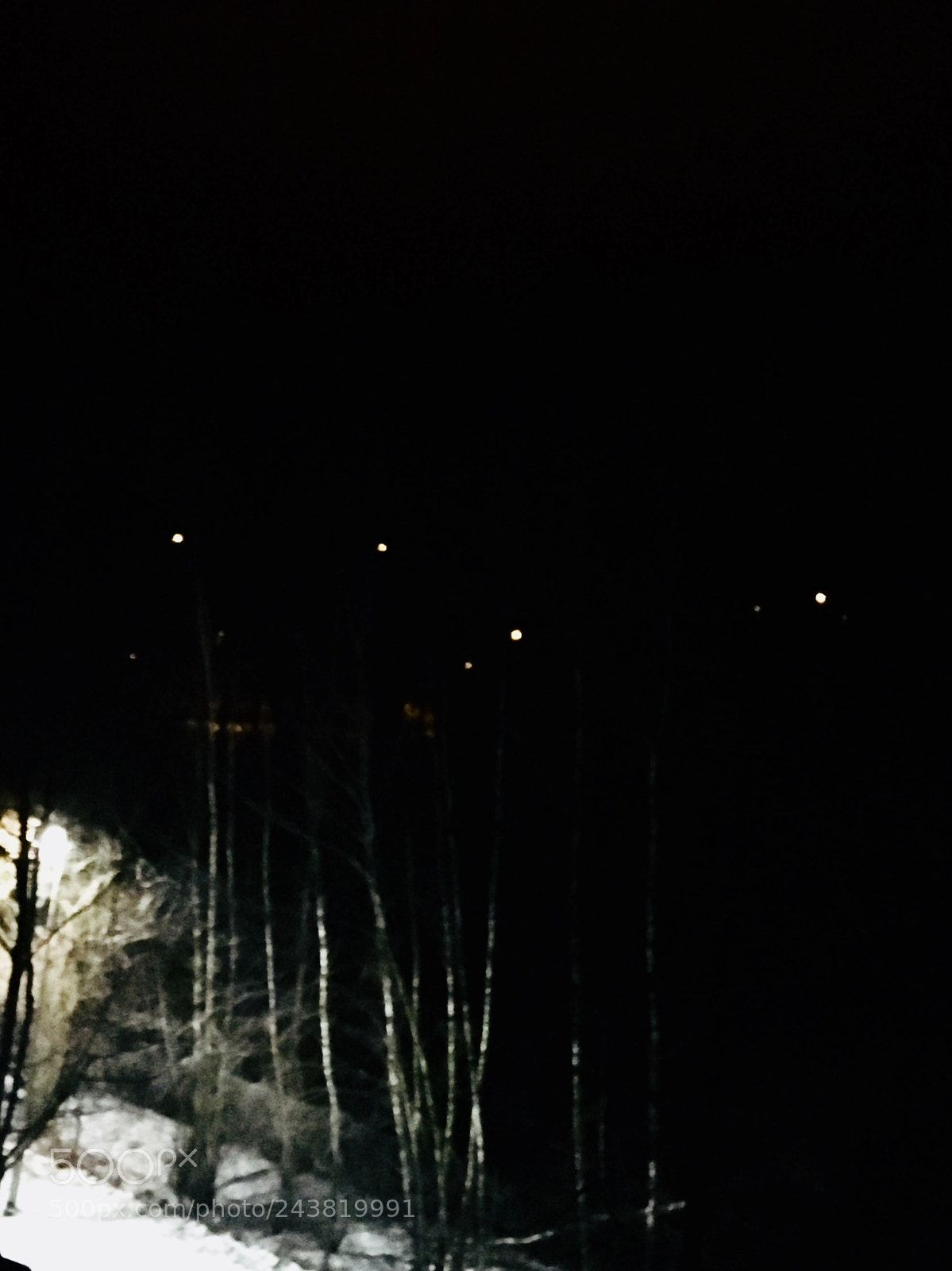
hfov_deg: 48.2
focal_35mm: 29
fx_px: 1064
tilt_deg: +8.6
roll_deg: +0.8
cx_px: 476
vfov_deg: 61.7
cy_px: 636
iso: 2000
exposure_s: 1/17
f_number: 2.2
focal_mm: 4.15
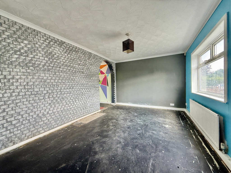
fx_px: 93
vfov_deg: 85.7
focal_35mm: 14
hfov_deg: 102.1
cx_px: 116
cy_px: 86
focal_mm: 2.22
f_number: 2.2
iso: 160
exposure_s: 1/99
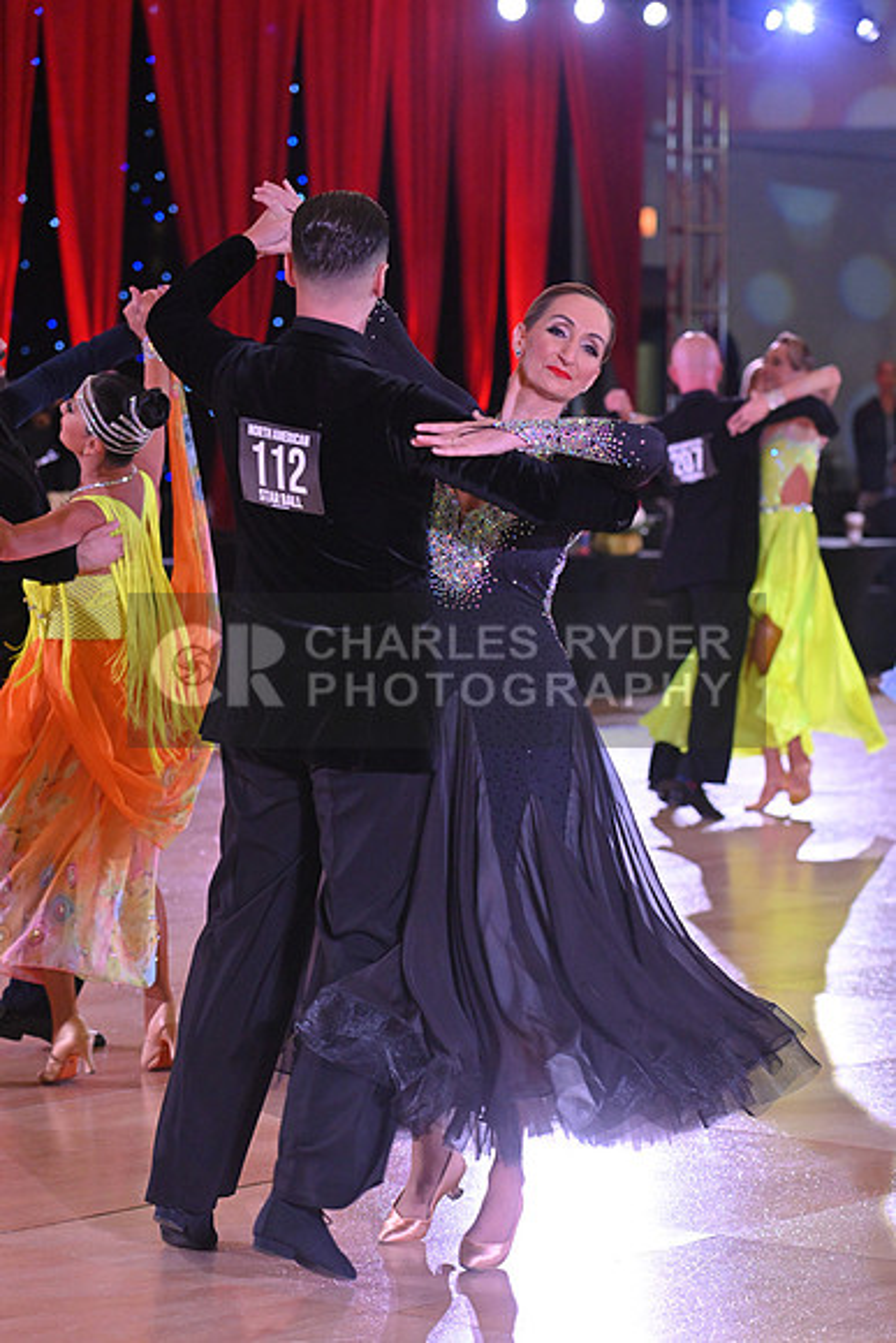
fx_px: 4477
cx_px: 448
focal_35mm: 120
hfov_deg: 11.4
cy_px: 672
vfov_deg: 17.1
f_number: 4.5
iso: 3200
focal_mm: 120
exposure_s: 1/400
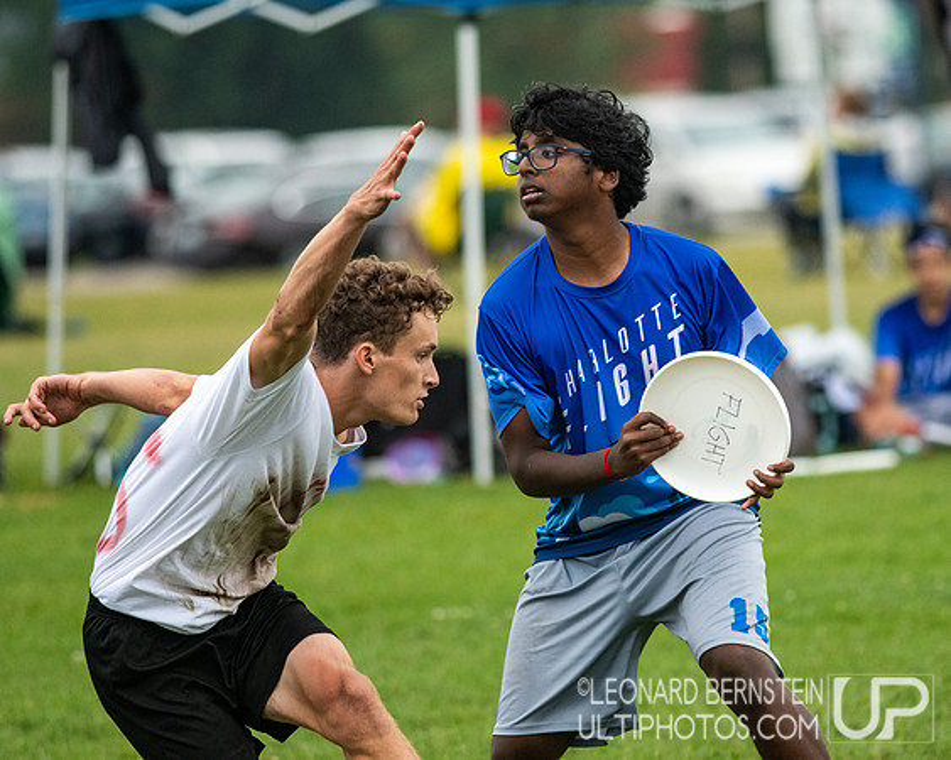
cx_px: 619
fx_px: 15456
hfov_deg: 3.5
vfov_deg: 2.8
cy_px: 348
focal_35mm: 549
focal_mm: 300
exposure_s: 1/2000
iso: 1600
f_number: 4.5
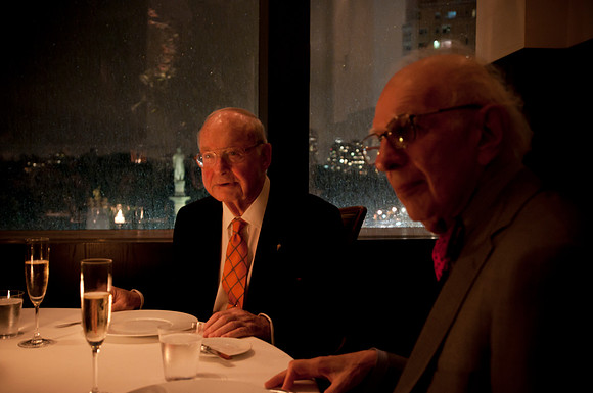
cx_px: 296
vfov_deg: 36.8
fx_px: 592
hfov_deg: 53.2
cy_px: 196
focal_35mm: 36
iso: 1000
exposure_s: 1/8
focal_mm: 24
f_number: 2.8
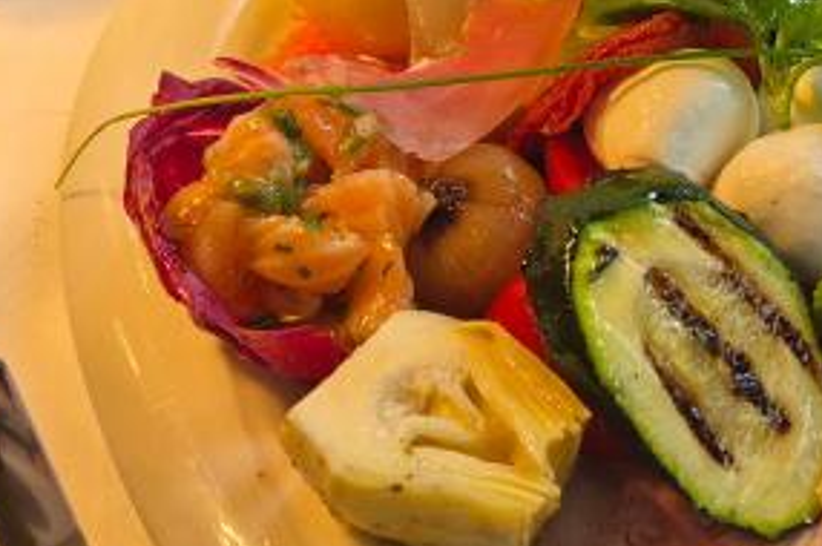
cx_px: 790
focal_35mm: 67
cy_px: 121
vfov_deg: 20.1
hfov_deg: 28.5
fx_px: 1528
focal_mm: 5.4
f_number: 1.8
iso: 160
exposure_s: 1/180
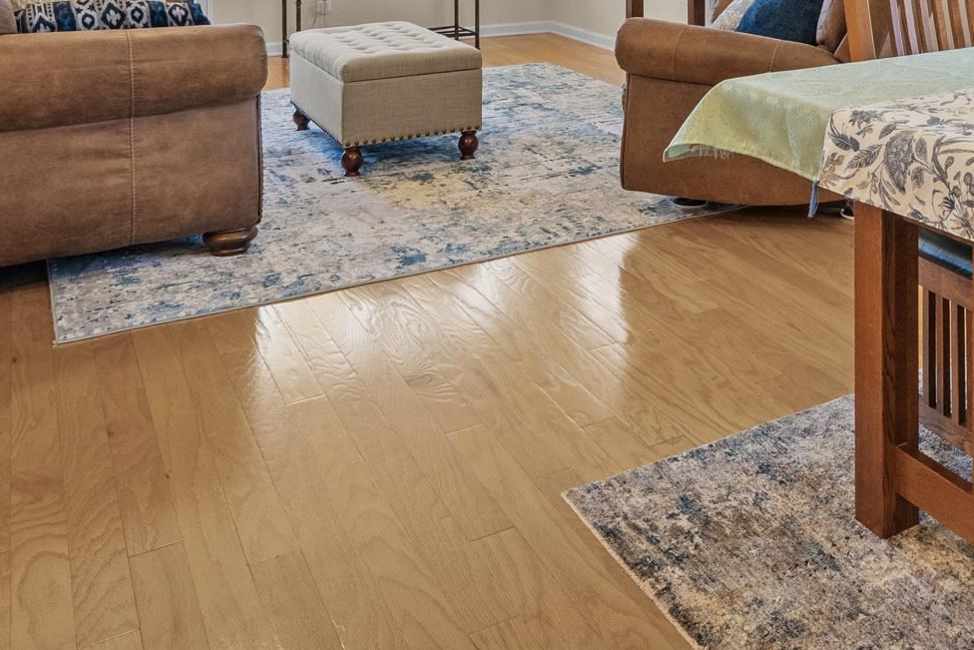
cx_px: 858
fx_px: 1109
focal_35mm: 41
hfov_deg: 43.7
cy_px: -125
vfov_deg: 28.5
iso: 800
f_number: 8
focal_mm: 16
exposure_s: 1/15
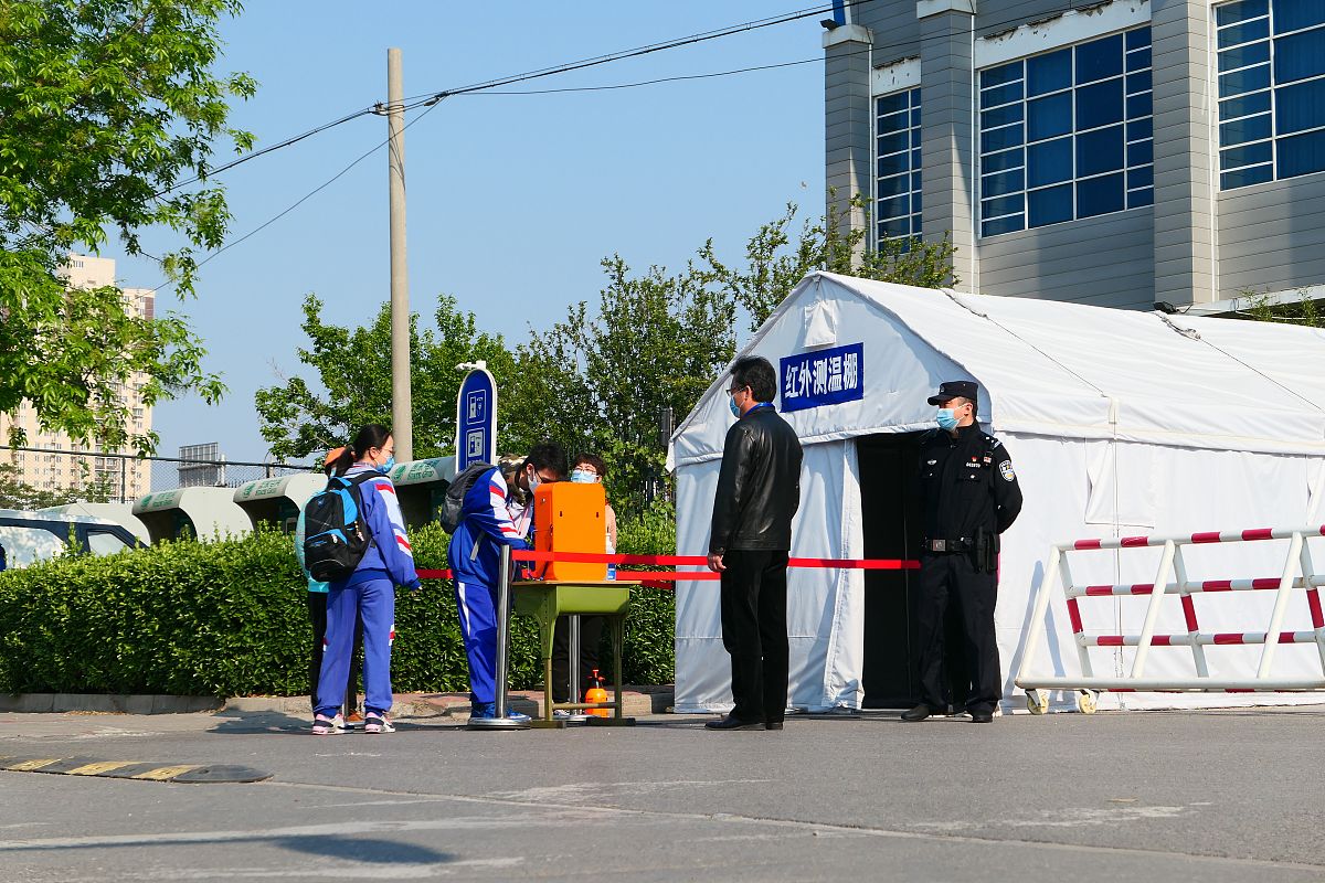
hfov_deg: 28.1
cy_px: 442
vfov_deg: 18.9
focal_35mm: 72
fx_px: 2650
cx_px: 662
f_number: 3.5
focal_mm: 26.4
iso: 125
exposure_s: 1/2000
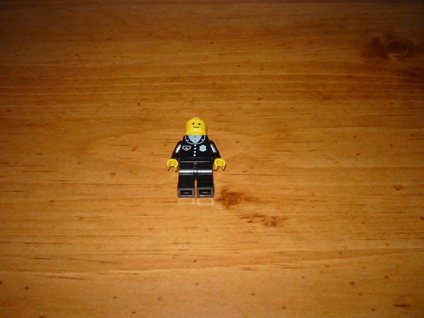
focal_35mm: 32
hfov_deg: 56.8
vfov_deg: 44.2
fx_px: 392
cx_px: 212
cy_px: 159
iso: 100
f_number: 4
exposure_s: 1/30
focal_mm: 5.2
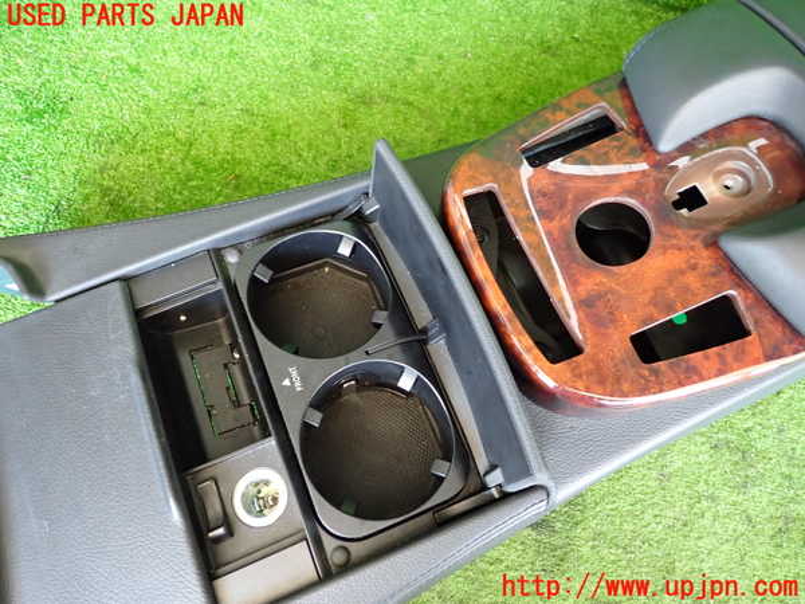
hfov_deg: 69.4
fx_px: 581
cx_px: 402
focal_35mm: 25
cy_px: 302
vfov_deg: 54.9
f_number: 2
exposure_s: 1/30
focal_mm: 4.5
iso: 500
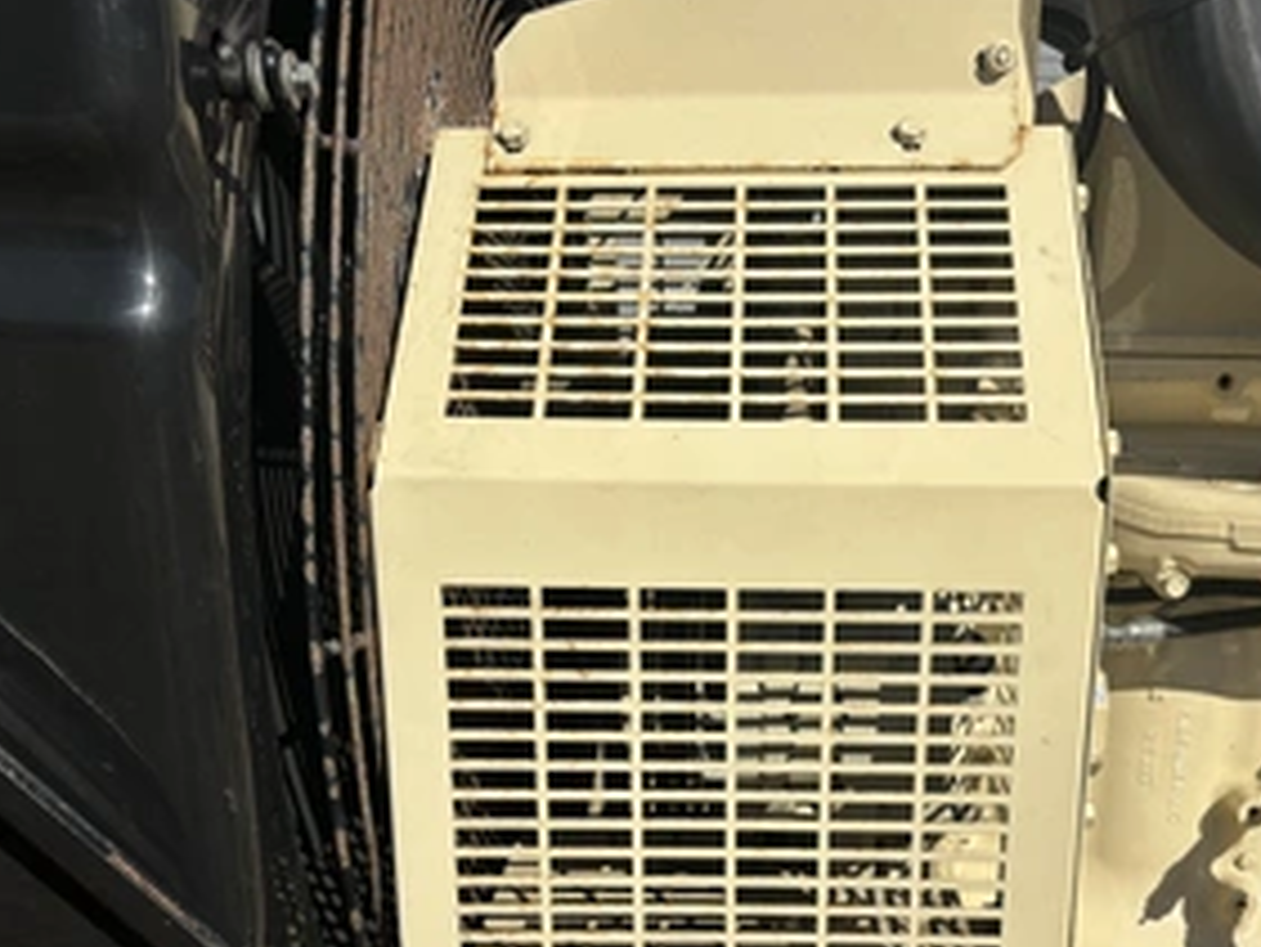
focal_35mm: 37
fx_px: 1348
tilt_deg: -18.3
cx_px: 754
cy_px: 651
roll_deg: -1.3
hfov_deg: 49.8
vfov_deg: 38.1
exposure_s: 1/7194
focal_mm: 5.96
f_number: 1.6
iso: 50
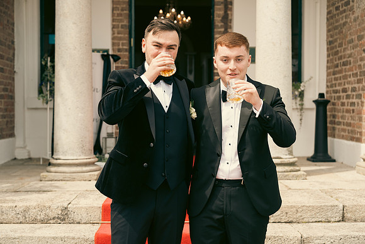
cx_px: 182
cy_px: 122
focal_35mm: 49
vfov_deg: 27.5
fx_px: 497
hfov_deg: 40.3
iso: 200
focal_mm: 49
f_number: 3.5
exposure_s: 1/1250
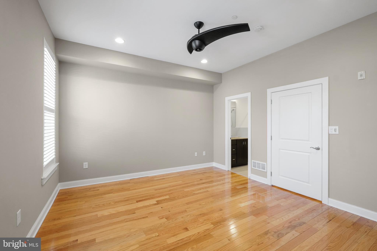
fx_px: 157
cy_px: 126
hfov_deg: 100.4
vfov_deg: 77.3
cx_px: 188
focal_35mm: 15
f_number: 9
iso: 200
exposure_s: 1/6.5
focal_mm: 10
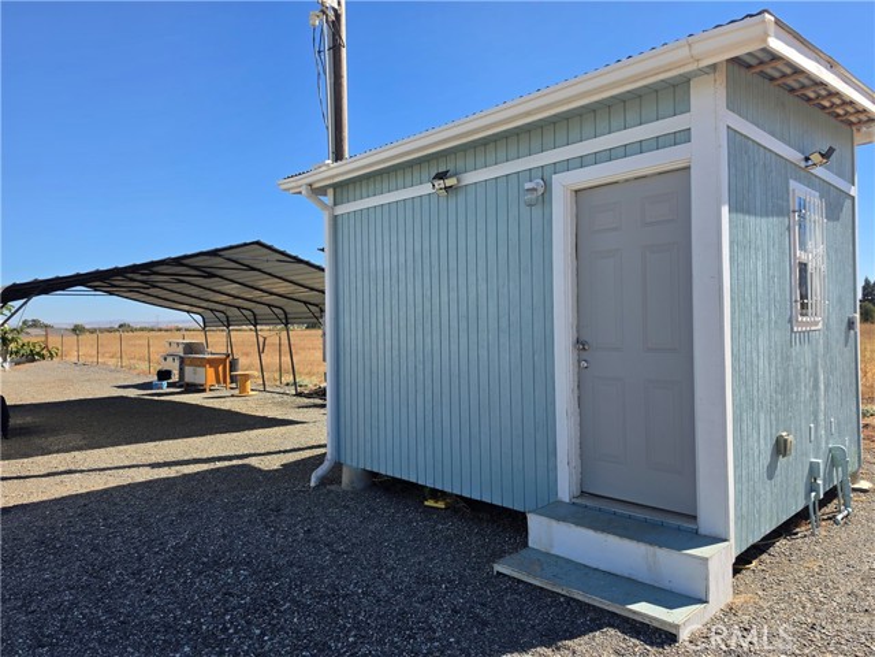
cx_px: 438
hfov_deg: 73.9
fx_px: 581
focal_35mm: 23
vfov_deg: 58.9
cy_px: 328
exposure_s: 1/5015
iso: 64
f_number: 1.4
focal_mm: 6.5
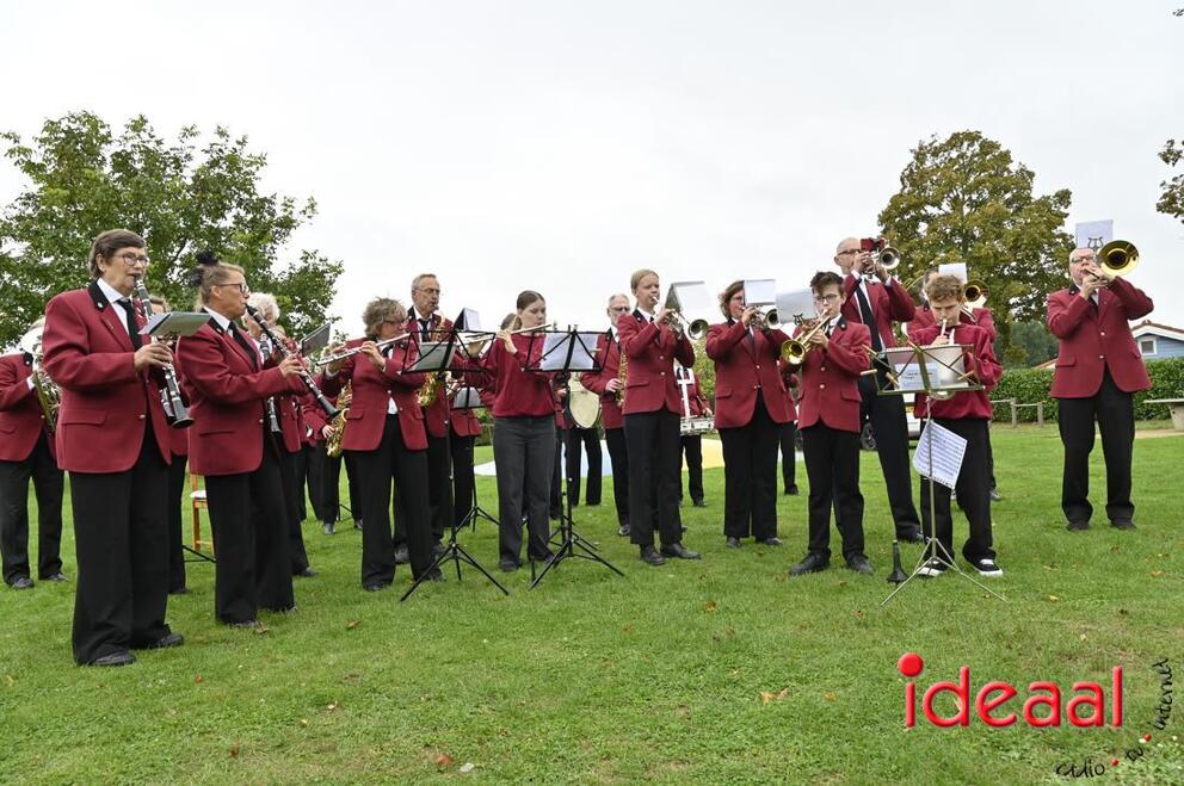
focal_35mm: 24
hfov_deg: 73.8
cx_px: 592
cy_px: 393
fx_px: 788
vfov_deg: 53.0
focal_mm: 24
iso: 400
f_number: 8
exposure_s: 1/250
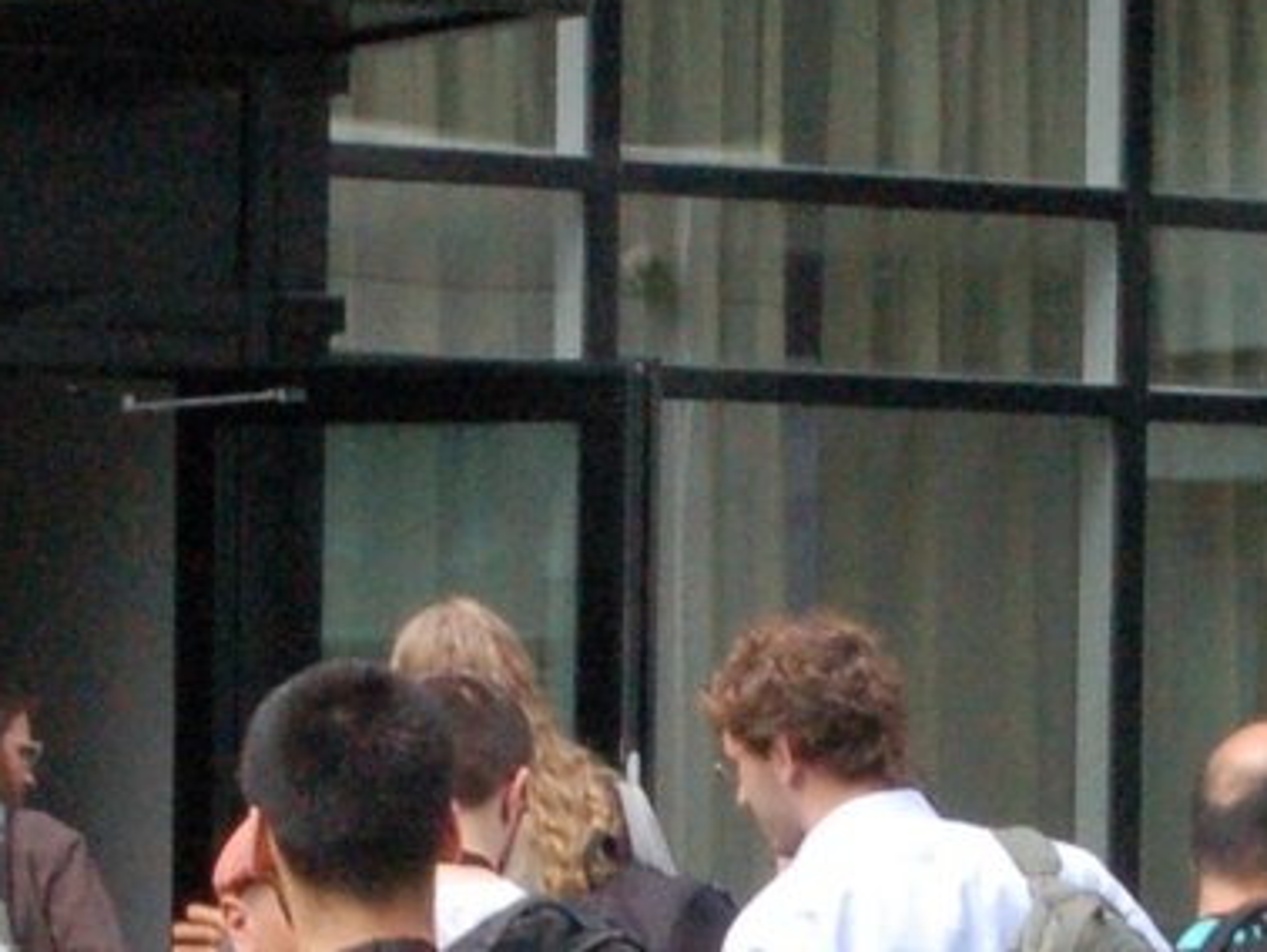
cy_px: 1116
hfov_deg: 10.0
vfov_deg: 7.5
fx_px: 7252
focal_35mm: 198
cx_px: 1042
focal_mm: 26
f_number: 22
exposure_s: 1/125
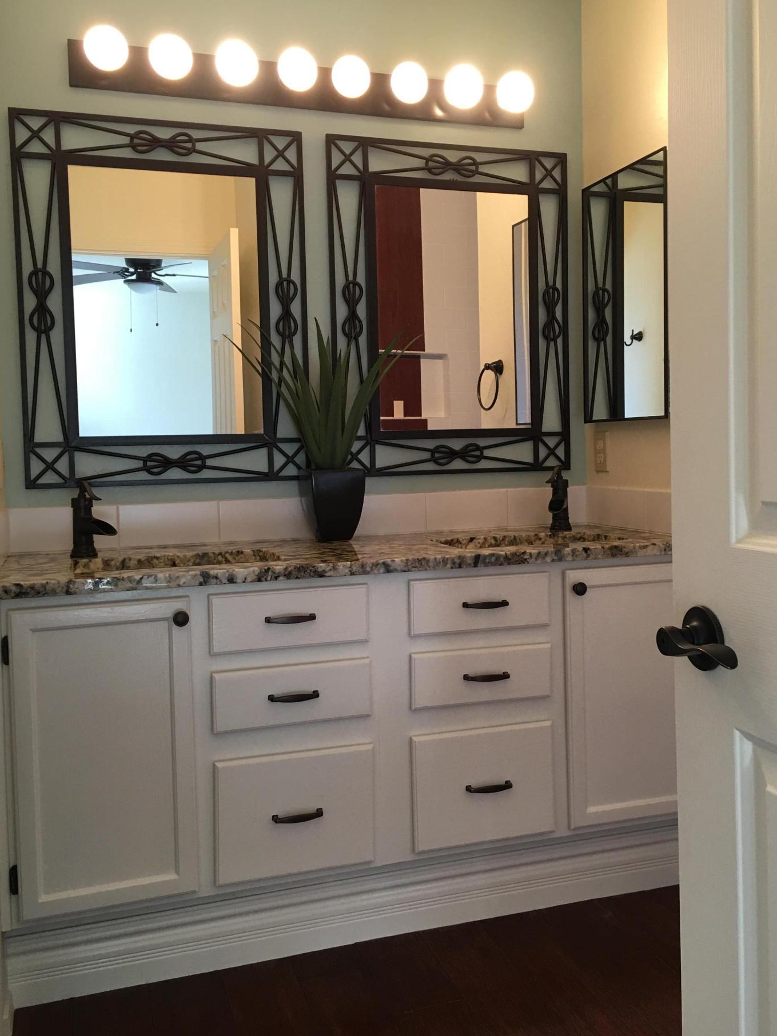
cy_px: 494
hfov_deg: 44.1
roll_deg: +1.3
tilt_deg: -2.6
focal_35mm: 32
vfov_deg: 56.8
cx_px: 400
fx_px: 958
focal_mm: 4.15
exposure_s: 1/30
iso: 32
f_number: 2.2
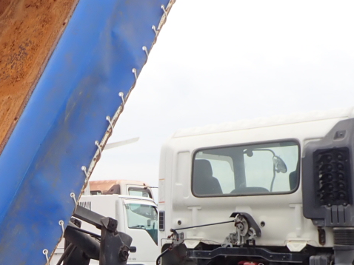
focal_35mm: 67
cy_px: 158
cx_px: 41
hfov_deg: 28.0
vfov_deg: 21.9
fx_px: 685
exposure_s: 1/800
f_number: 2.8
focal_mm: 4.5
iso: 100
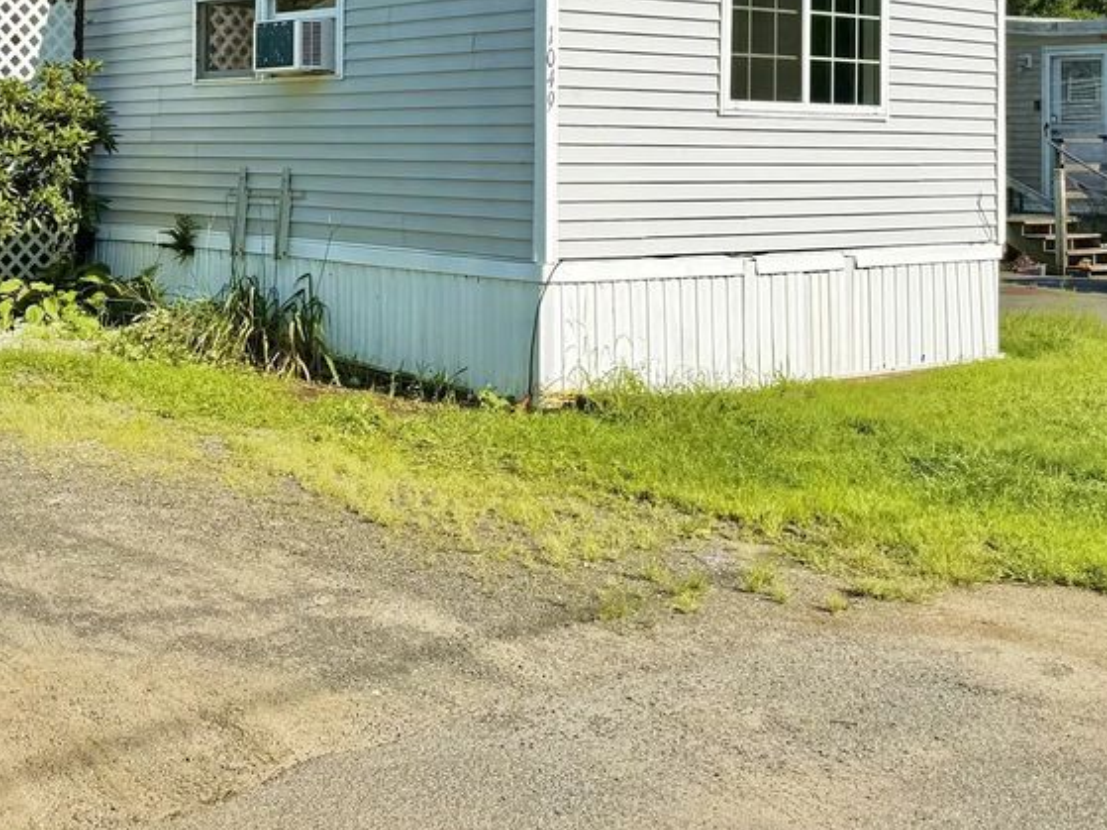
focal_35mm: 44
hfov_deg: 40.3
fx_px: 1407
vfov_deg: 31.6
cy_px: 117
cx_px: 151
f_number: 1.78
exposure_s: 1/10309
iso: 80
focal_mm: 6.76
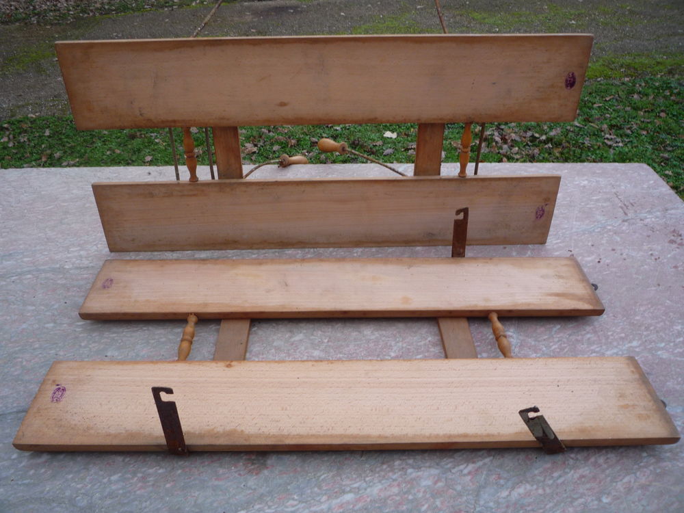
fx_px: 593
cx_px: 342
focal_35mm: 30
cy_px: 256
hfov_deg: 60.0
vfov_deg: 46.8
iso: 100
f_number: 3.3
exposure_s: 1/40
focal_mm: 5.2
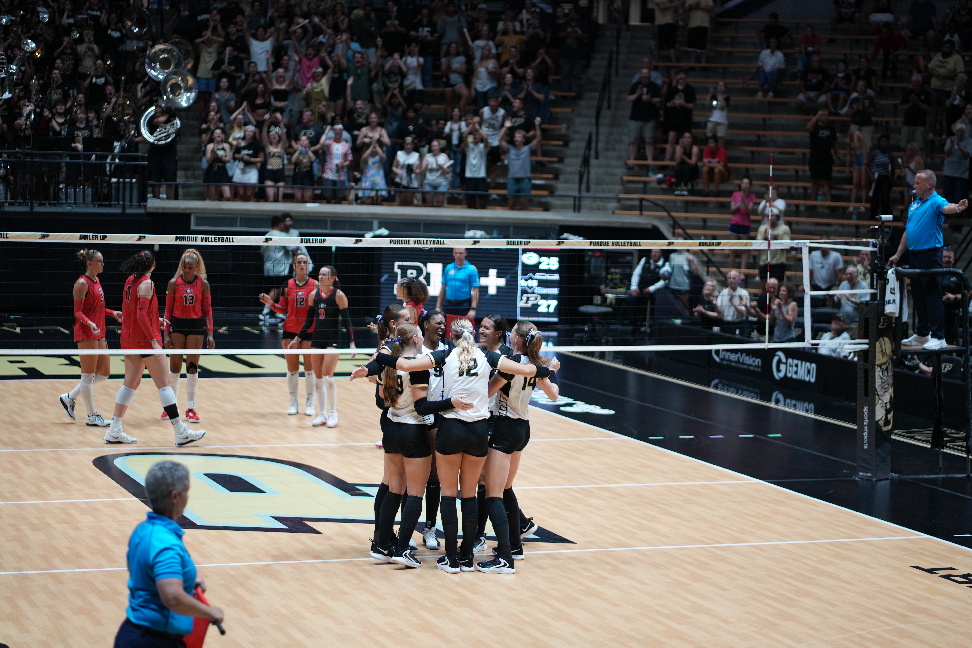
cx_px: 486
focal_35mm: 85
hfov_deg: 23.9
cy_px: 324
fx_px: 2295
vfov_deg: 16.1
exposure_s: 1/1000
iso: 1000
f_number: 1.8
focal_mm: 85
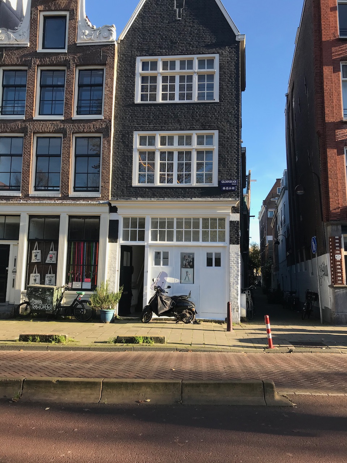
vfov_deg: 63.4
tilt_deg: +7.3
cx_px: 174
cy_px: 232
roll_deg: -0.3
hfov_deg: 49.7
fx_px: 374
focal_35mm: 28
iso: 20
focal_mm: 3.99
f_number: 1.8
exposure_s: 1/584
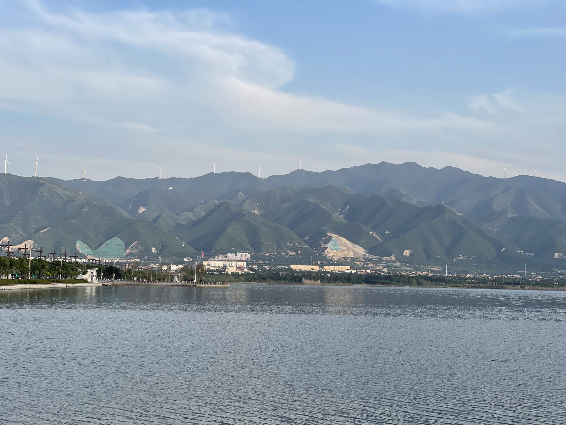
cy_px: 212
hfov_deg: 30.3
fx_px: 1046
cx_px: 283
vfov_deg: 22.9
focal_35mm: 64
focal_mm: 7.5
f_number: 2.2
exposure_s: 1/686
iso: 20
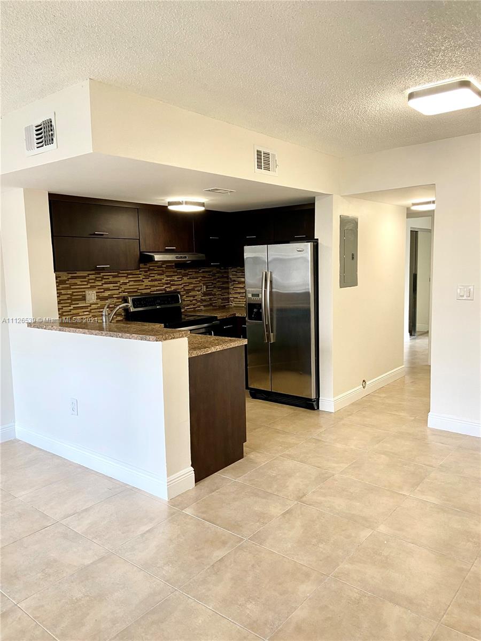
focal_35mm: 26
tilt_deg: -6.7
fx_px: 482
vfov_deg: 67.3
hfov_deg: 53.1
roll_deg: +1.3
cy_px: 320
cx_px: 240
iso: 80
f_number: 1.8
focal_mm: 4.25
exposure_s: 1/60
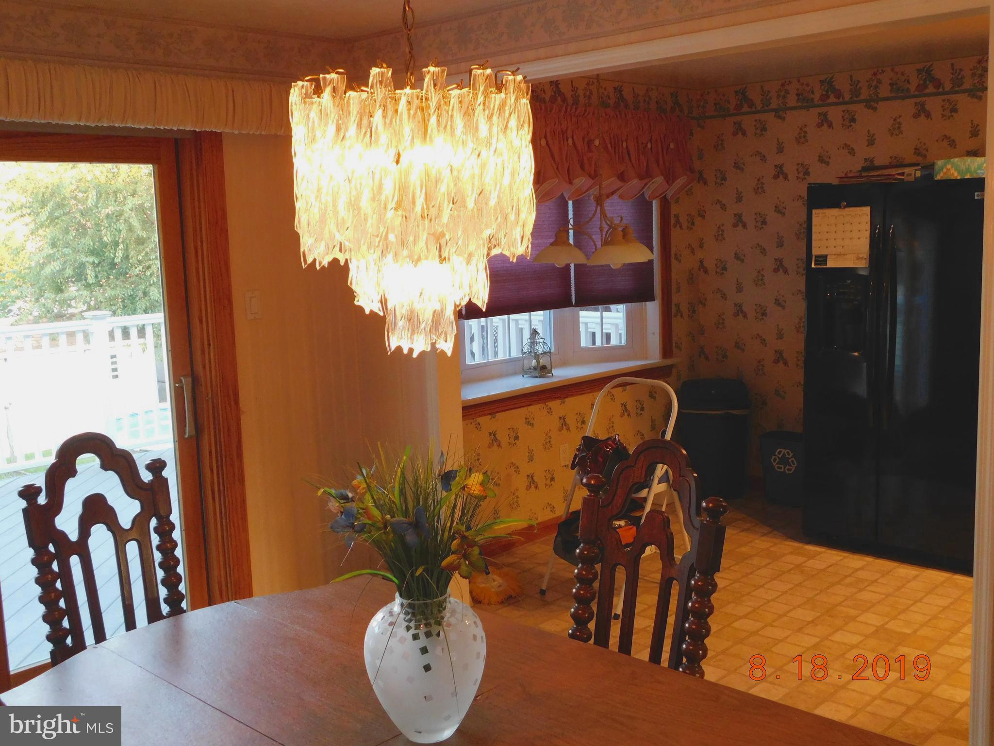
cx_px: 497
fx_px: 1034
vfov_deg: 39.7
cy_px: 373
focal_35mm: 36
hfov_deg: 51.4
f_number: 3.5
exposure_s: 1/30
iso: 360
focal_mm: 6.3
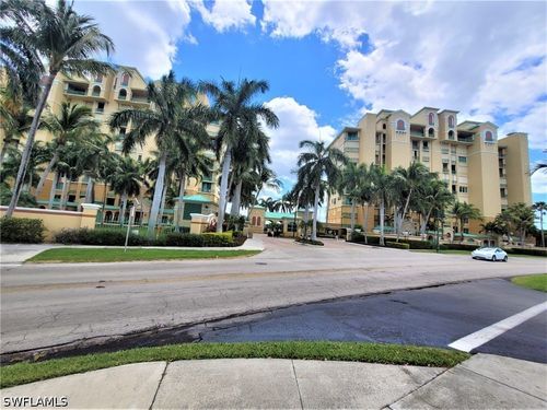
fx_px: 205
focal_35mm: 13
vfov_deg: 89.9
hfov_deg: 106.2
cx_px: 274
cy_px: 205
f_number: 2.2
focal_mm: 1.74
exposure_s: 1/1623
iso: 40
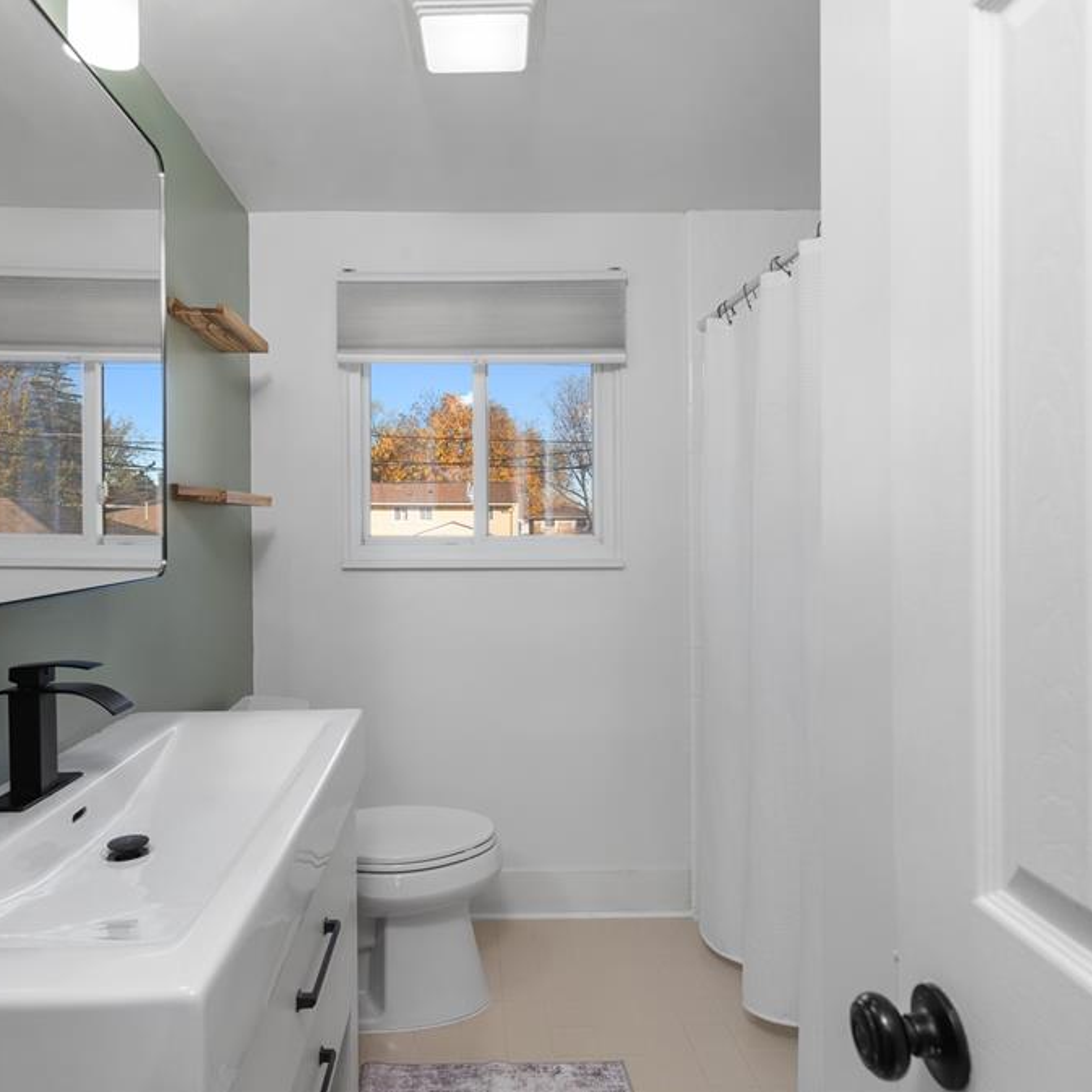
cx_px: 501
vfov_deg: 69.6
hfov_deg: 69.5
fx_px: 785
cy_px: 541
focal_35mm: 22
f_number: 9
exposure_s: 1/80
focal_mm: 17
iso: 320
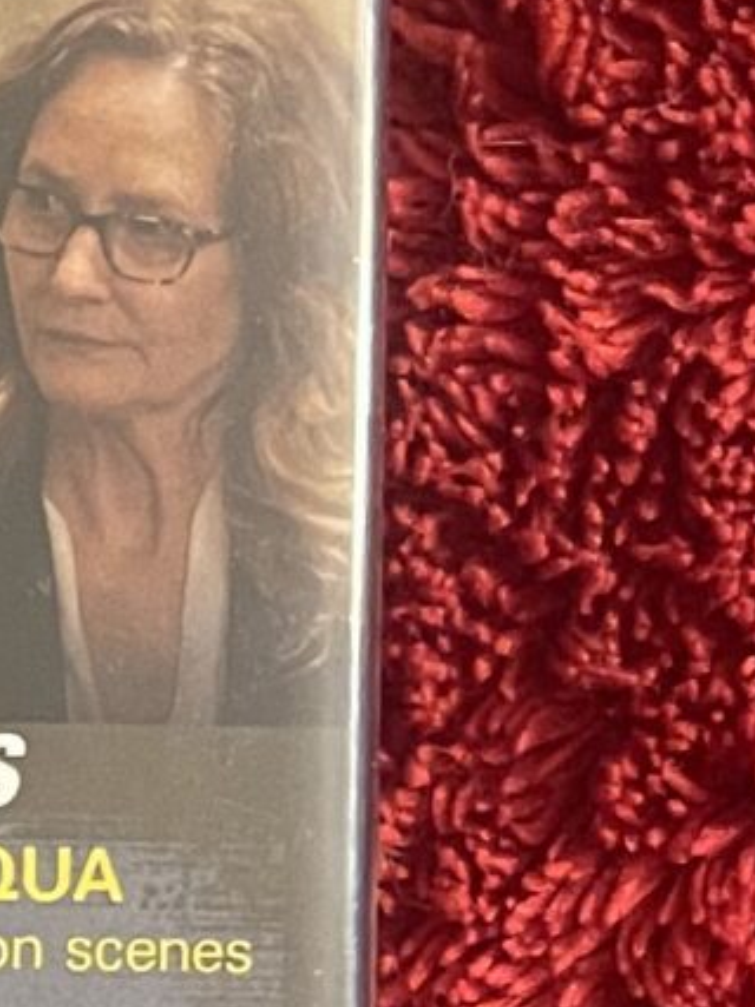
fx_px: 4364
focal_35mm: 150
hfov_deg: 8.6
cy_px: 1215
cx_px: -1291
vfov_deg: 12.8
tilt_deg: -80.8
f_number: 1.6
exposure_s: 1/29
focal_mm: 5.1
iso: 640
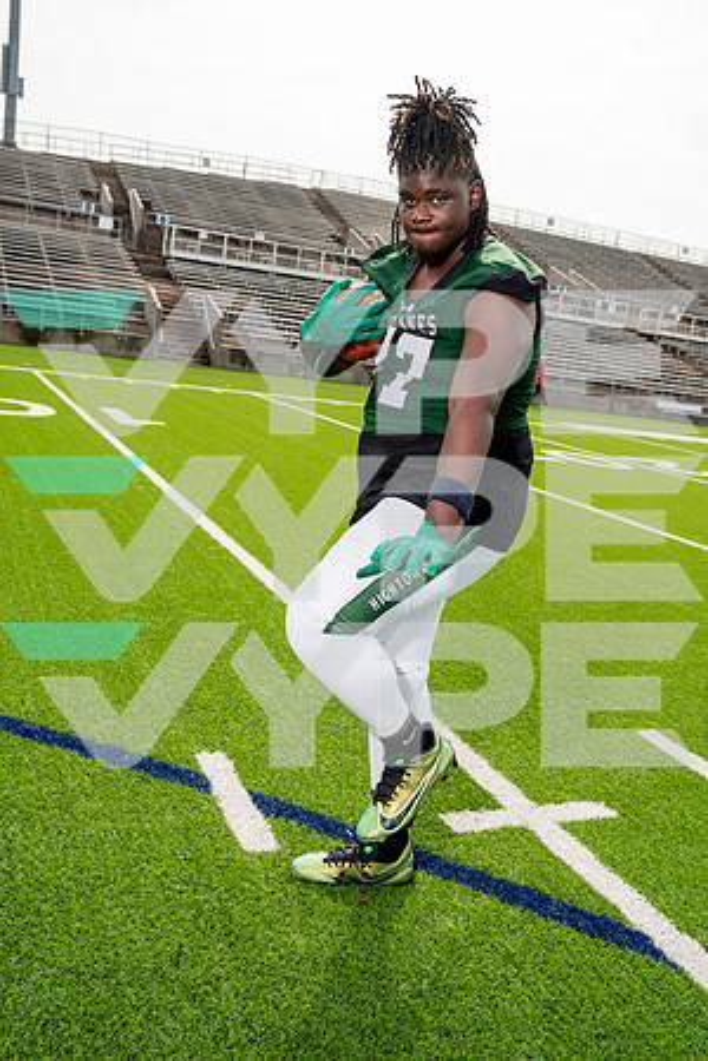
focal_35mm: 33
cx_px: 354
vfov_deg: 57.2
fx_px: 973
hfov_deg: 40.0
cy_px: 530
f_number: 5.6
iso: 100
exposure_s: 1/320
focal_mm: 33
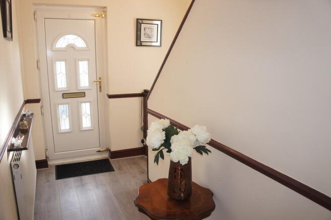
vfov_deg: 47.8
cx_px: 166
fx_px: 248
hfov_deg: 67.4
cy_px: 110
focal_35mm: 27
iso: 400
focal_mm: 18
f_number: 3.5
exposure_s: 1/60
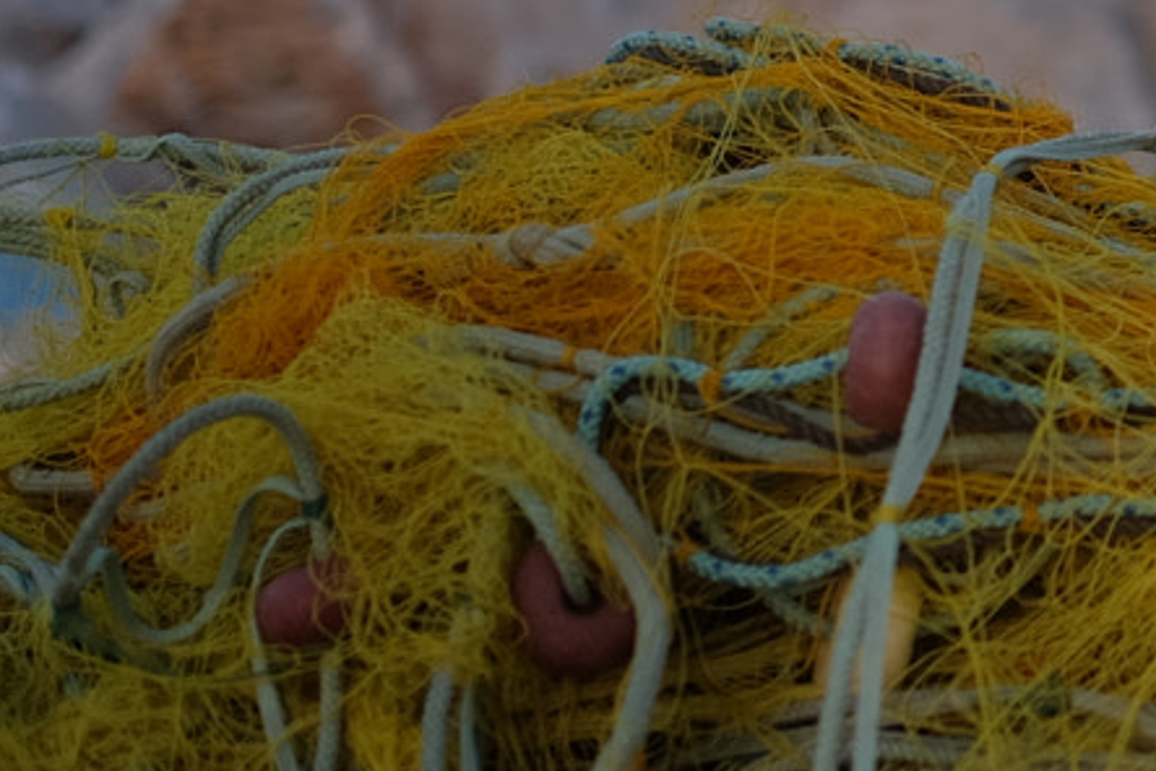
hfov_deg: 15.1
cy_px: -100
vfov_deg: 10.7
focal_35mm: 126
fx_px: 4046
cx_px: 1734
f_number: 1.4
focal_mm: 23
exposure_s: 1/2200
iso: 200
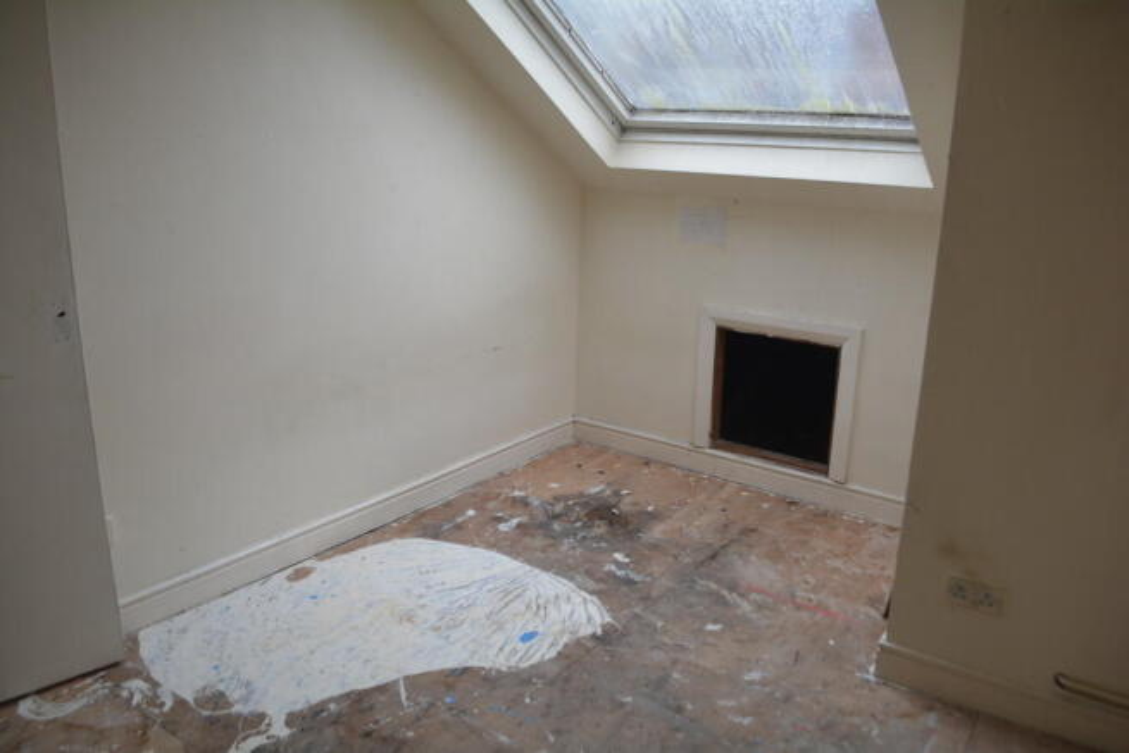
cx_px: 564
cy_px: 376
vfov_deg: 48.0
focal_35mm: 27
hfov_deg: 67.4
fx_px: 847
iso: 200
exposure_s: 1/125
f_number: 5.6
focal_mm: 18
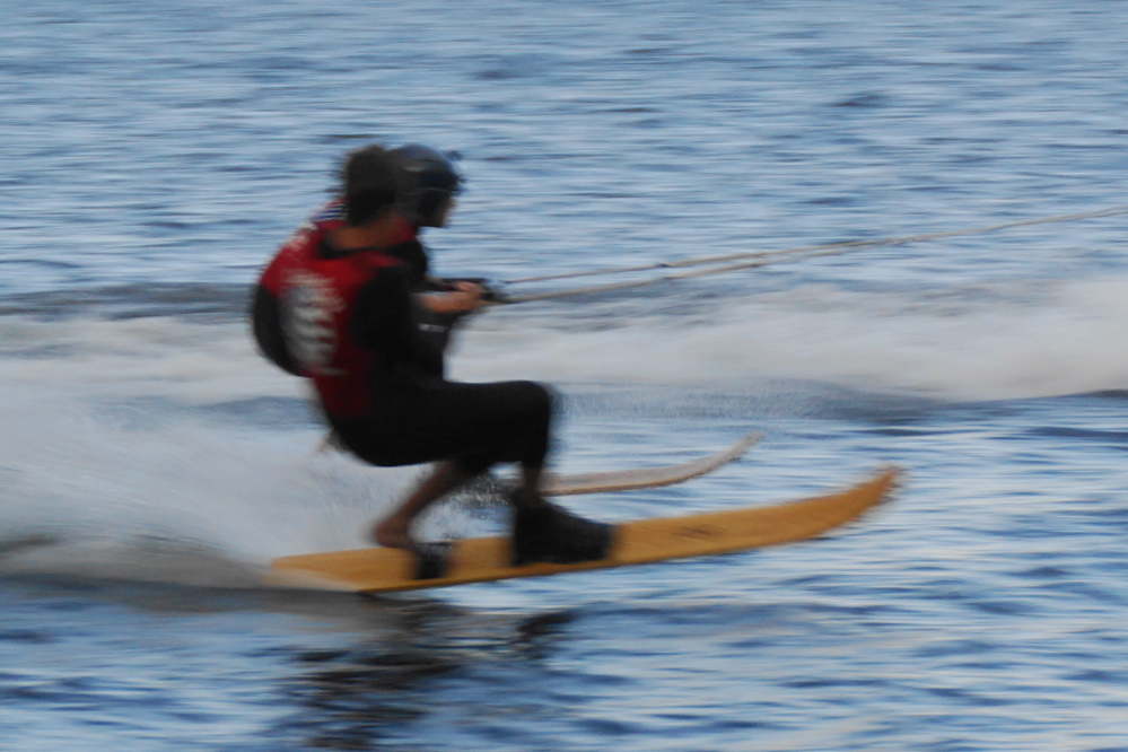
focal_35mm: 90
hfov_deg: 22.6
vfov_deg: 15.2
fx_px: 2820
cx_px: 564
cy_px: 376
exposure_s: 1/100
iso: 100
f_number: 5
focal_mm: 60
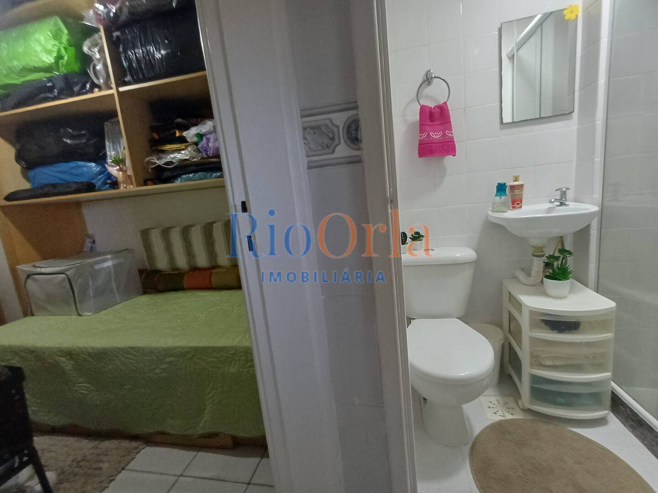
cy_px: 246
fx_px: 304
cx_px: 329
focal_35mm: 16
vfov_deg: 78.1
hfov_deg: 94.5
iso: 200
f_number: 2.2
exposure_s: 1/40
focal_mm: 1.64
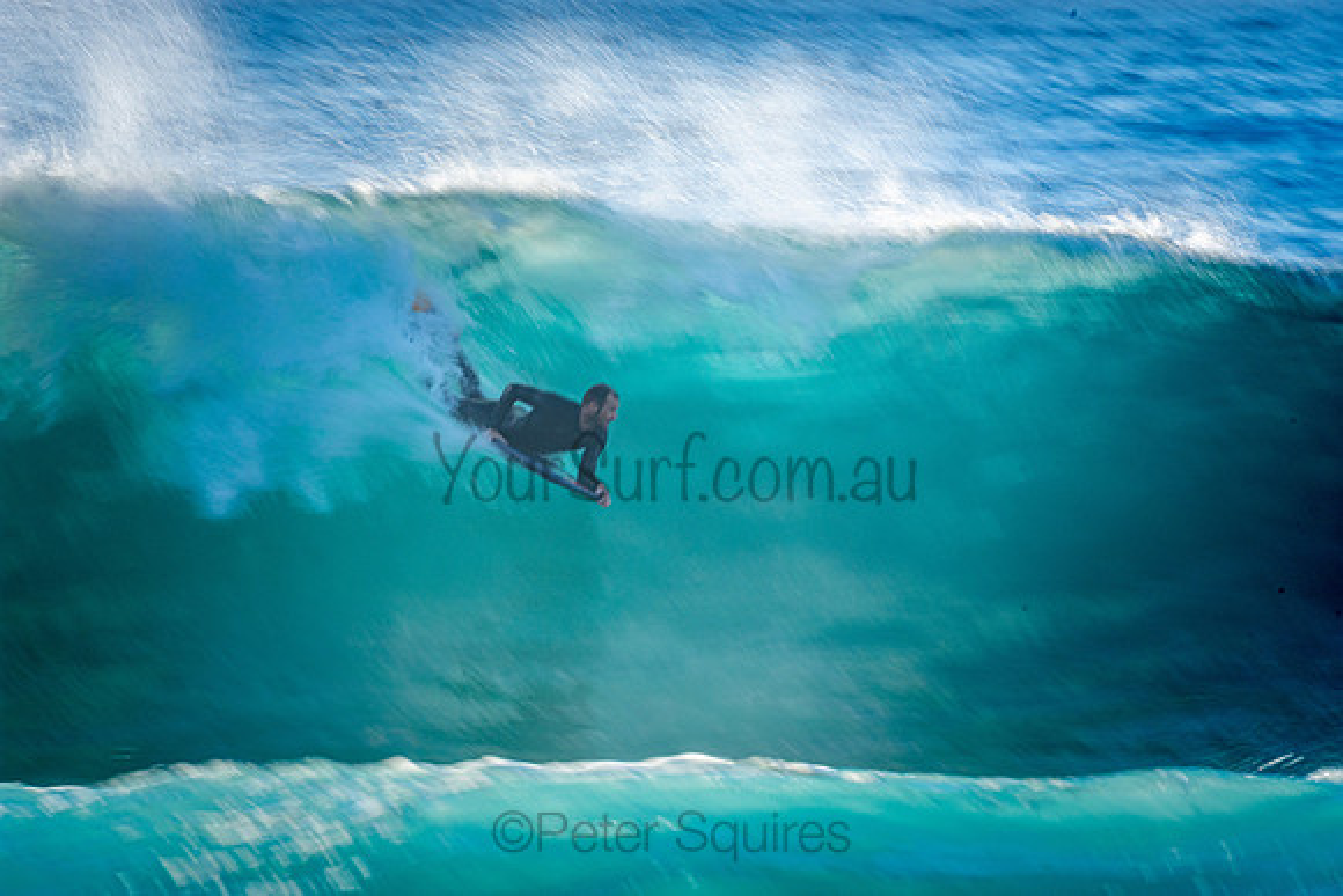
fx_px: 27984
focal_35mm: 750
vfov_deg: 1.8
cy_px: 448
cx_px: 672
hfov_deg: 2.7
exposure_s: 1/25
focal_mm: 500
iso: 100
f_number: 22
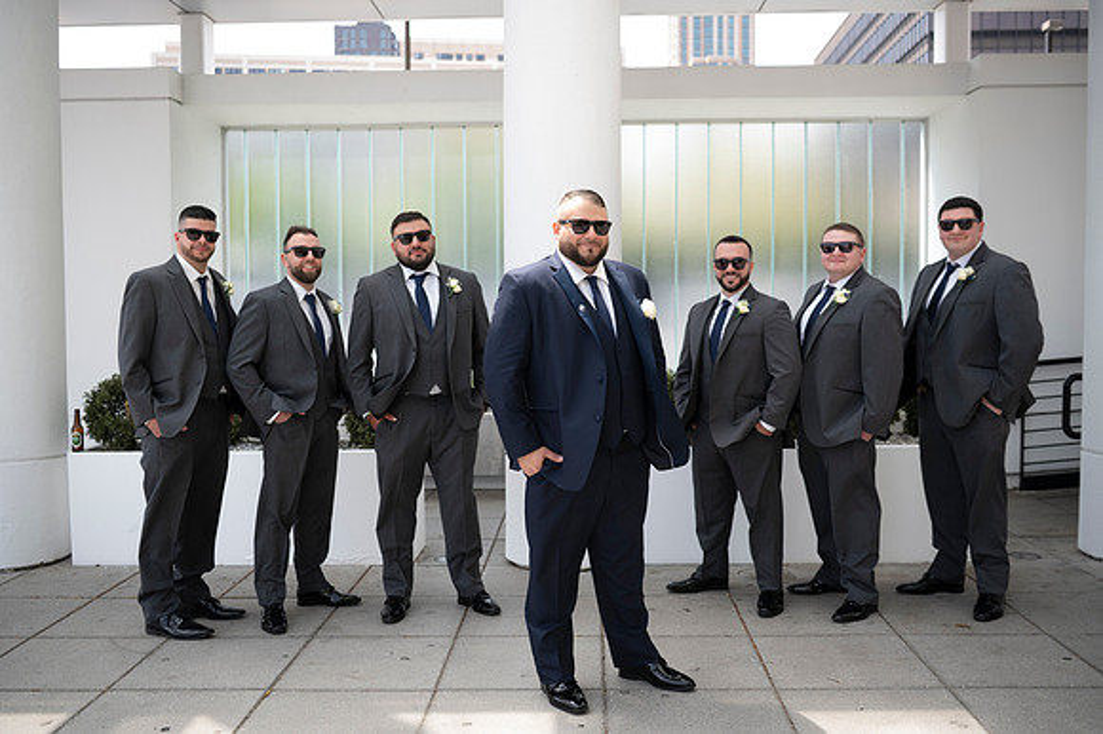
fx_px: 1041
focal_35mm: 34
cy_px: 367
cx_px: 552
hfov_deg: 55.8
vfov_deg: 38.8
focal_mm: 34
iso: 50
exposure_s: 1/250
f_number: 2.8
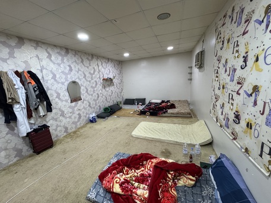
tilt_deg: -12.4
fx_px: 110
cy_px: 102
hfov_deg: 102.0
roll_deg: +4.7
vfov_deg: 85.7
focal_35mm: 14
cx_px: 136
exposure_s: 1/60
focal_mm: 2.22
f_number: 2.2
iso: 400
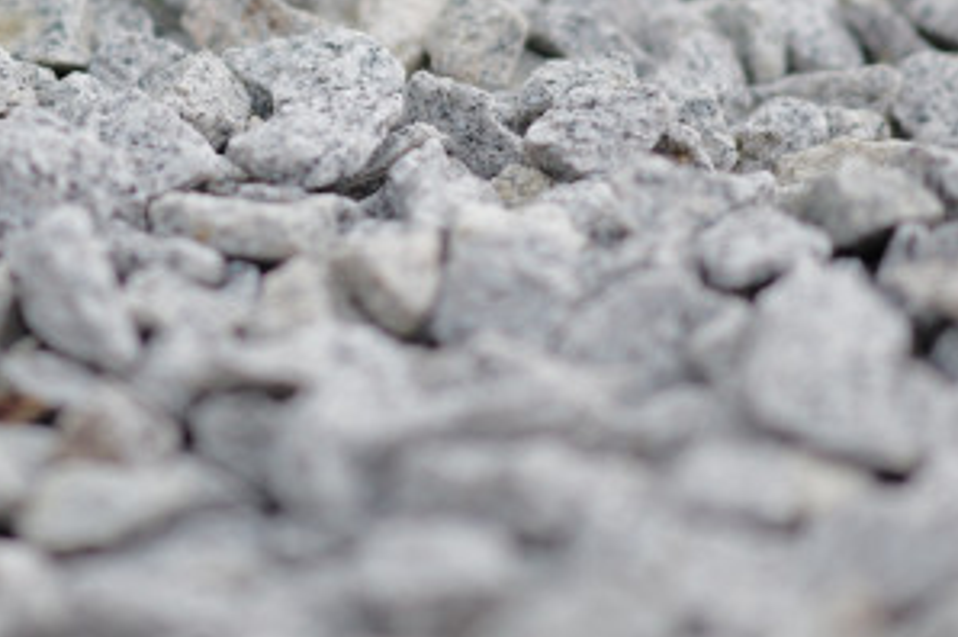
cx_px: 199
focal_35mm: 178
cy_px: -286
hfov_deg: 11.5
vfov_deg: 7.6
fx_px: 4732
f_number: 1.2
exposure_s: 1/400
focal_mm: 50
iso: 100
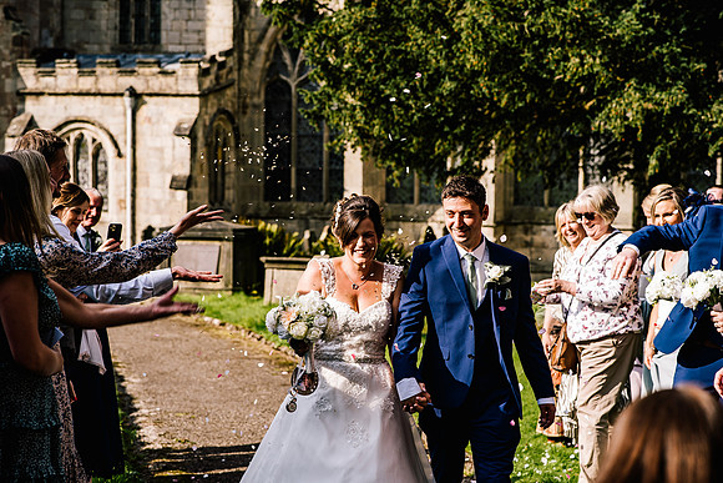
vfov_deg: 16.1
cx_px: 362
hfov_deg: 23.9
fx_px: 1707
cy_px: 242
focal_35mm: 85
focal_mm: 85
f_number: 5
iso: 64
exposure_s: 1/400
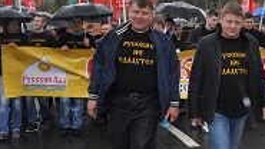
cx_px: 244
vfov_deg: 15.7
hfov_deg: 26.5
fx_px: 541
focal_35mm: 77
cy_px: 62
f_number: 6.3
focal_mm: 18
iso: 200
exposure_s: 1/200
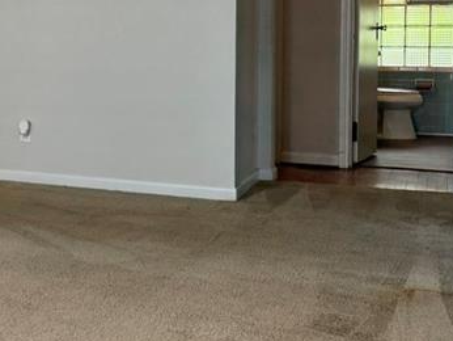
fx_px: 930
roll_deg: +0.0
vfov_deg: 20.5
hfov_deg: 23.5
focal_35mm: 71
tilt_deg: -3.2
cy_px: 63
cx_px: -168
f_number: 1.78
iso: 160
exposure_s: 1/120
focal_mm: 6.76
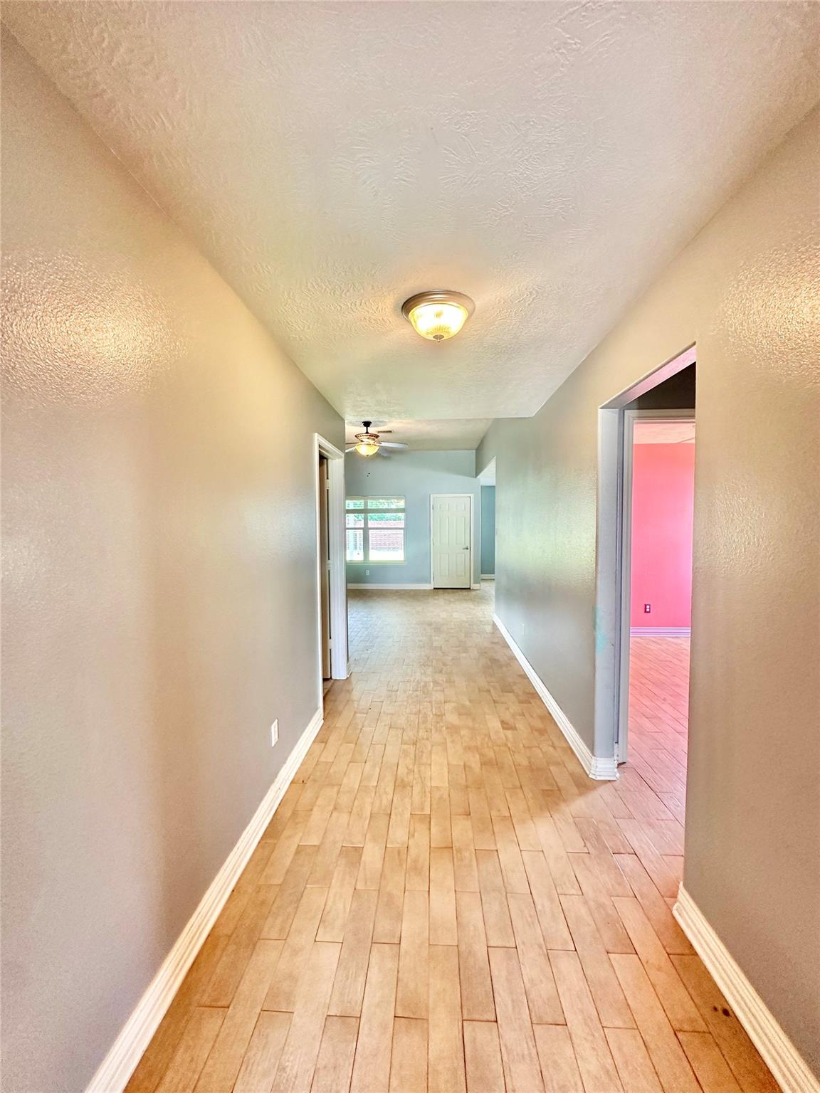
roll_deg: +0.0
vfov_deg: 102.1
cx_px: 410
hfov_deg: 85.7
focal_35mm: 14
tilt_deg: -2.2
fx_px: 442
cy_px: 546
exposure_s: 1/60
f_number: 2.2
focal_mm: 2.22
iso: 250
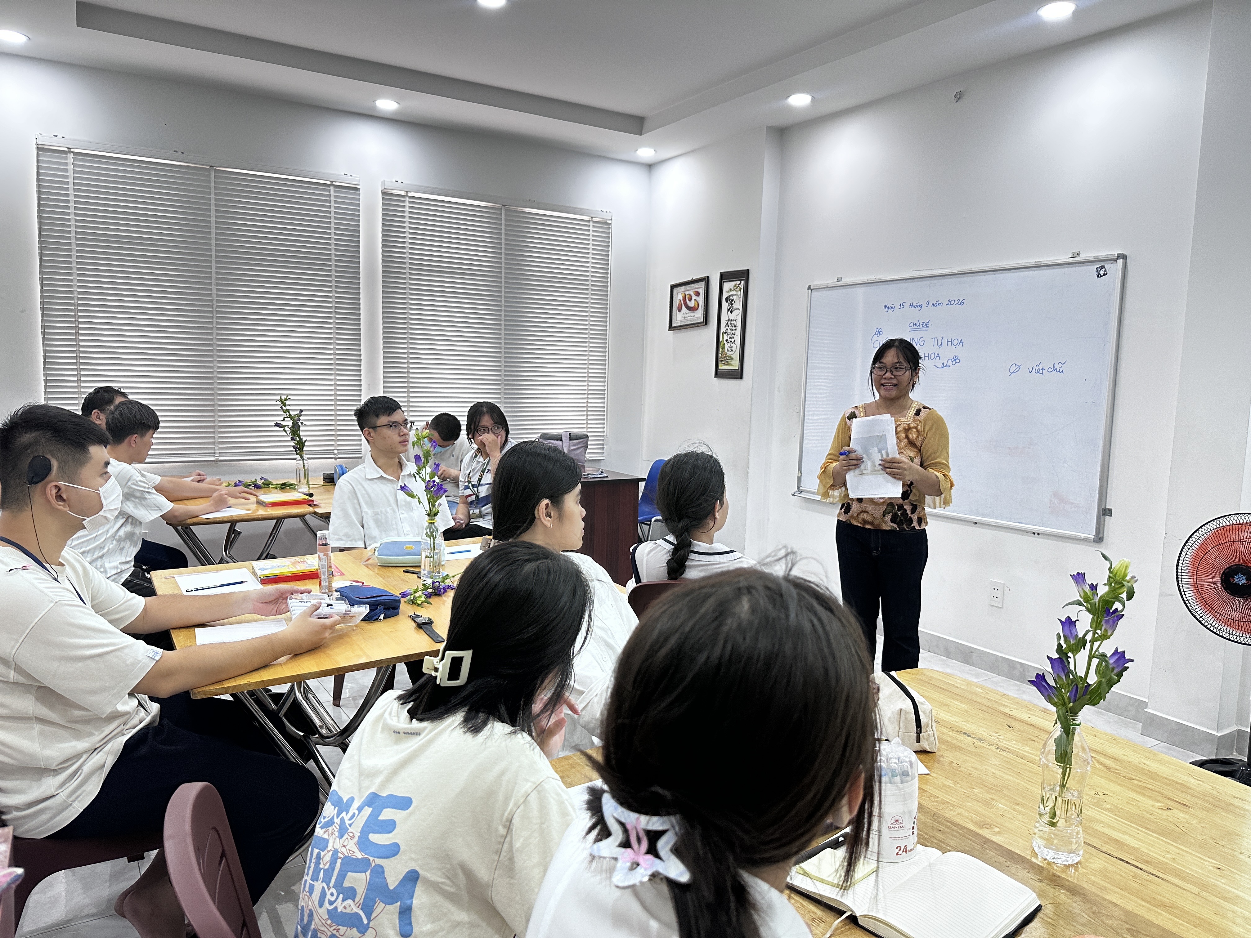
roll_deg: -2.1
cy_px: 469
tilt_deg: -5.4
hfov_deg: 71.6
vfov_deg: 56.8
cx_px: 626
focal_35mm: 24
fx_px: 867
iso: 250
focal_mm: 6.86
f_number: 1.78
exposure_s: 1/113
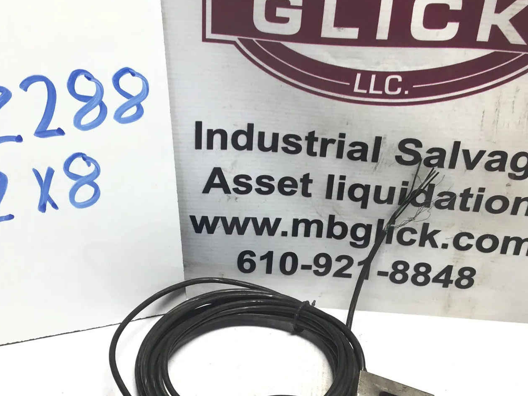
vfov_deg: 29.7
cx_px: 245
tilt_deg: -33.0
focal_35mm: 49
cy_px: 215
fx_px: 747
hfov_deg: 38.9
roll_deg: -3.7
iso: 32
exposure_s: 1/120
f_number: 2.4
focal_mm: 3.3
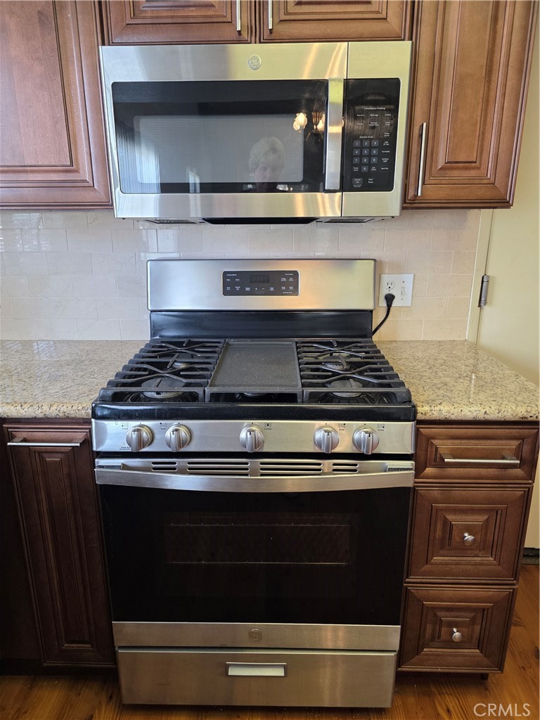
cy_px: 360
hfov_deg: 58.9
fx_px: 478
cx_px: 270
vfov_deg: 73.9
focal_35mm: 23
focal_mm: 6.3
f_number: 1.7
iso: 250
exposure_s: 1/120
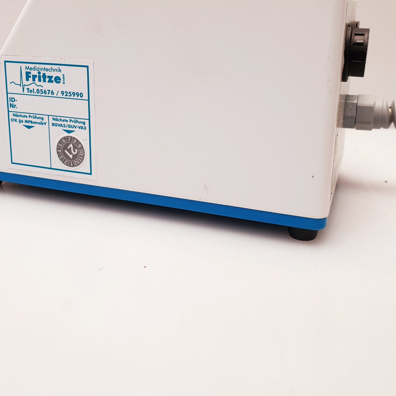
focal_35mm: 37
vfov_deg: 44.8
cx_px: 173
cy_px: 168
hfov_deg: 44.8
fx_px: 479
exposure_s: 1/50
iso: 64
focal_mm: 4.3
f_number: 2.4
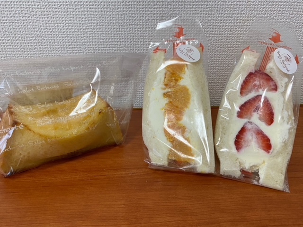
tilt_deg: -25.9
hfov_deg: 67.3
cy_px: 114
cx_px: 152
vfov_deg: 53.1
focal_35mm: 26
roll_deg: +0.0
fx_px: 228
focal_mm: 4.25
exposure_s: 1/60
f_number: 1.8
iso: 125
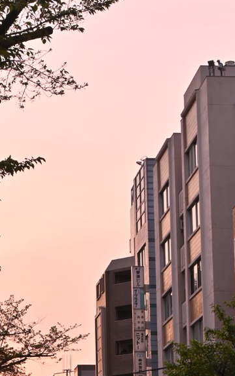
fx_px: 1178
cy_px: 385
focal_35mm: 115
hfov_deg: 11.3
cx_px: 10
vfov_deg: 17.7
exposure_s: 1/160
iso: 100
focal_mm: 36
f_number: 10
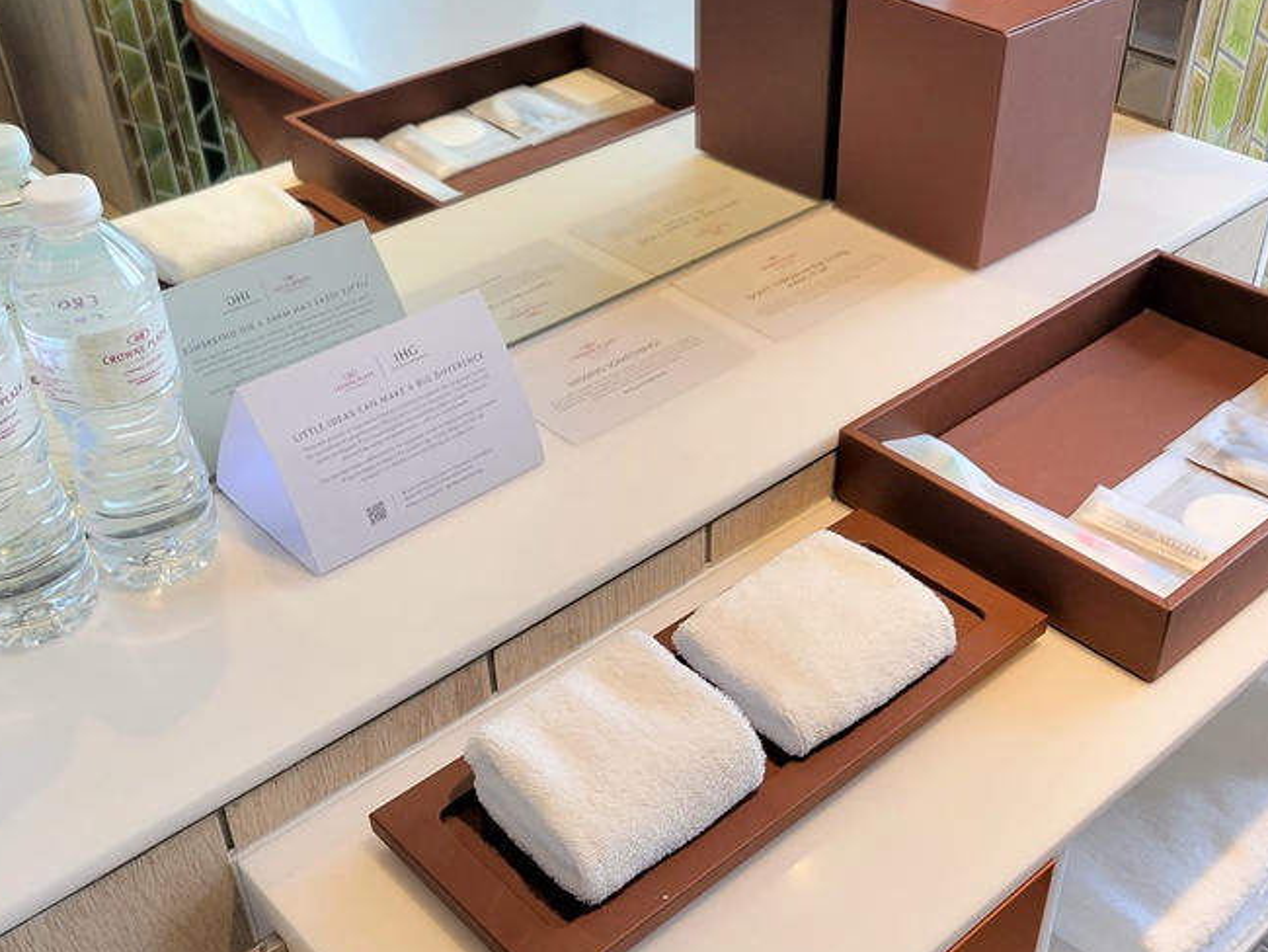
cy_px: 536
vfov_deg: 35.9
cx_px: 665
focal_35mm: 40
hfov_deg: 46.8
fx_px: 1466
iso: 100
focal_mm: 5.4
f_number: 1.8
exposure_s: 1/120
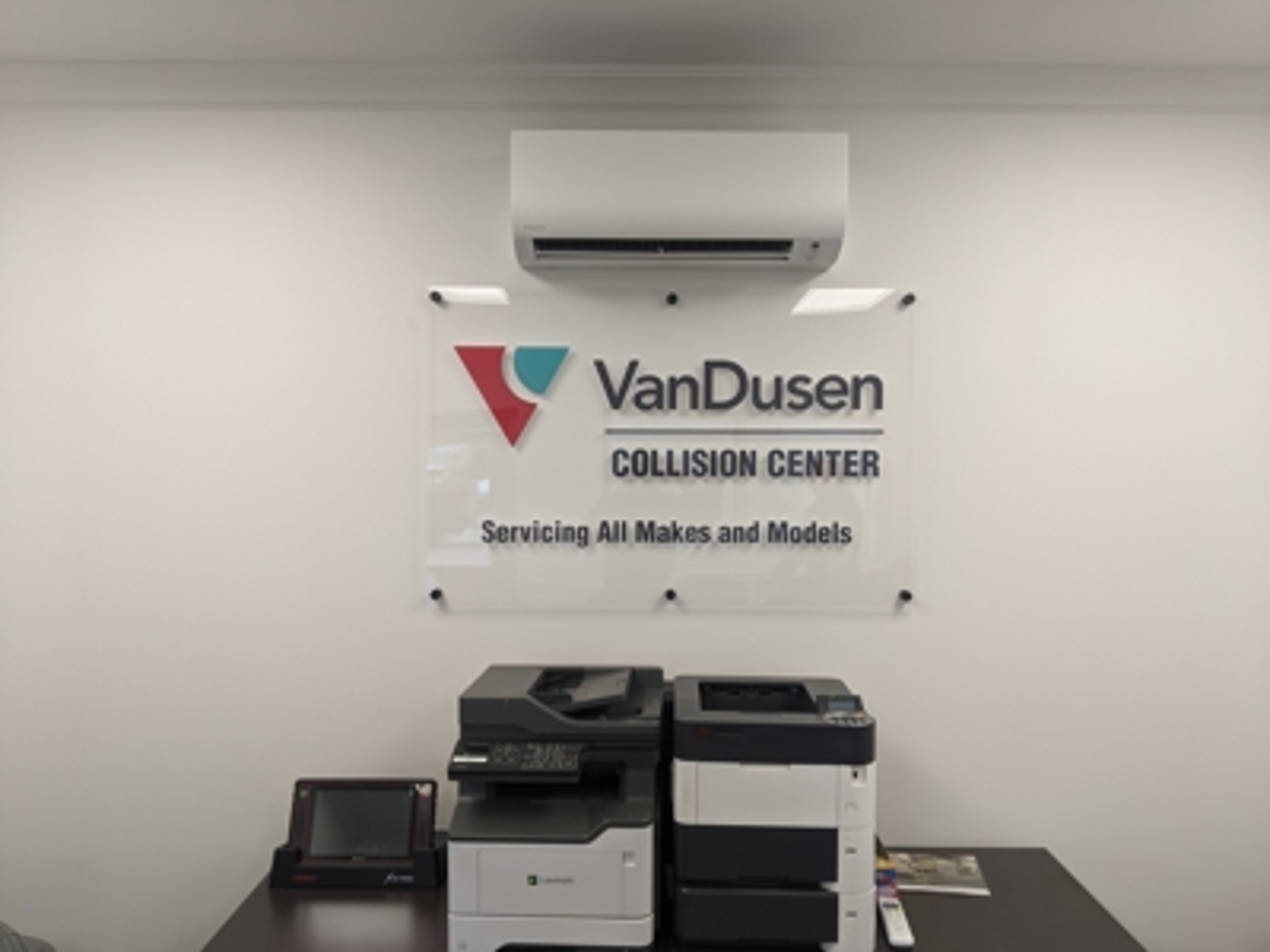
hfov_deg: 65.3
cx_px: 635
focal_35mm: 27
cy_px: 476
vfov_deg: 51.4
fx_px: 991
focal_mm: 4.44
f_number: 1.8
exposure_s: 1/125
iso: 99
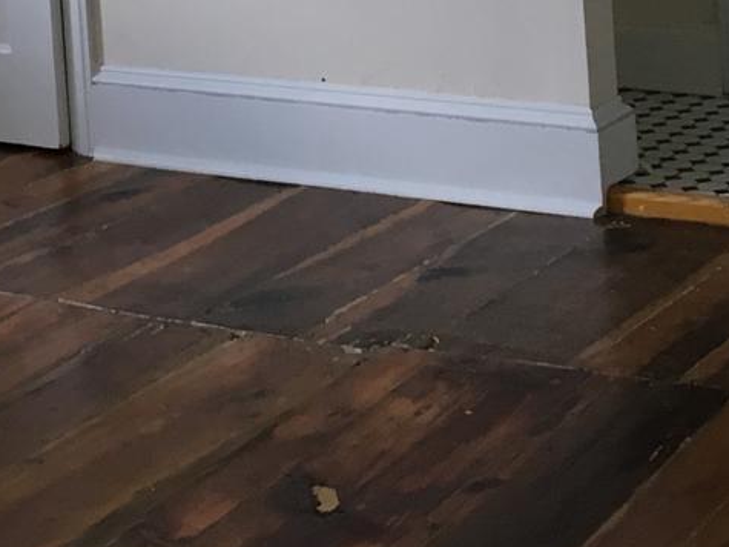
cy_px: -372
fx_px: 2632
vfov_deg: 11.2
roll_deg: +4.6
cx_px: 181
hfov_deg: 15.7
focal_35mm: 125
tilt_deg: -2.5
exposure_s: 1/30
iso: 50
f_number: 2.2
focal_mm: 4.15
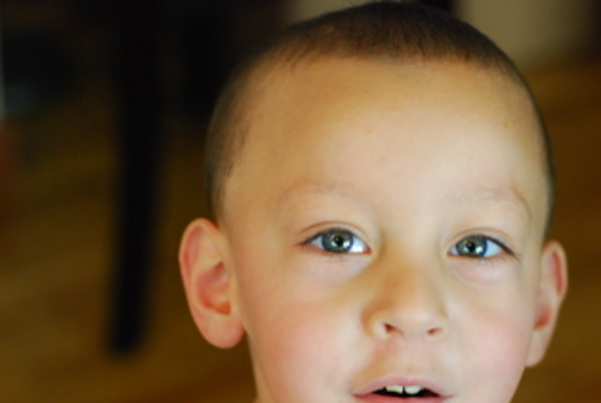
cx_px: 363
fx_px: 2290
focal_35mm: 137
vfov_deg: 10.0
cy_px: 280
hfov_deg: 14.9
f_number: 3.3
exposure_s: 1/30
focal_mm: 60
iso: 720
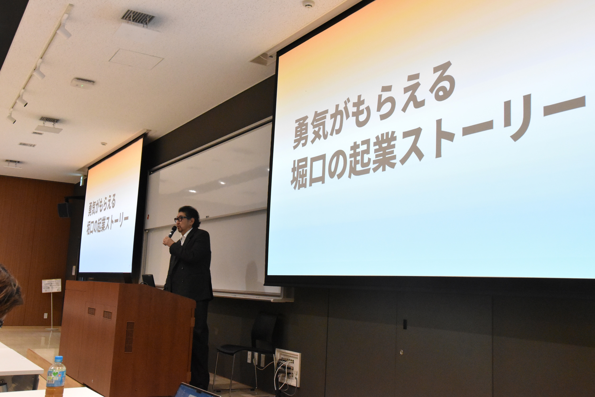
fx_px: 645
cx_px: 298
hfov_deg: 49.5
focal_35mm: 39
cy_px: 198
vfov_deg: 34.2
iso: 5000
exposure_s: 1/125
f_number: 8
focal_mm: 26
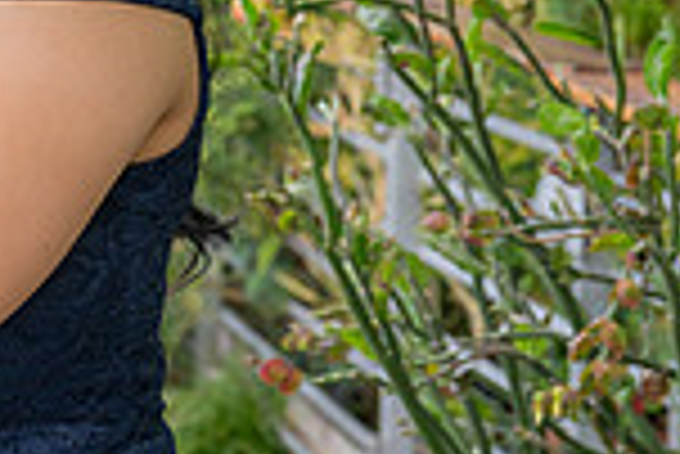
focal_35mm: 180
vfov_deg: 7.6
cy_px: -137
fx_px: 3403
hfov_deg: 11.0
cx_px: -315
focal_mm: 47
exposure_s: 1/200
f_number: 5
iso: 200
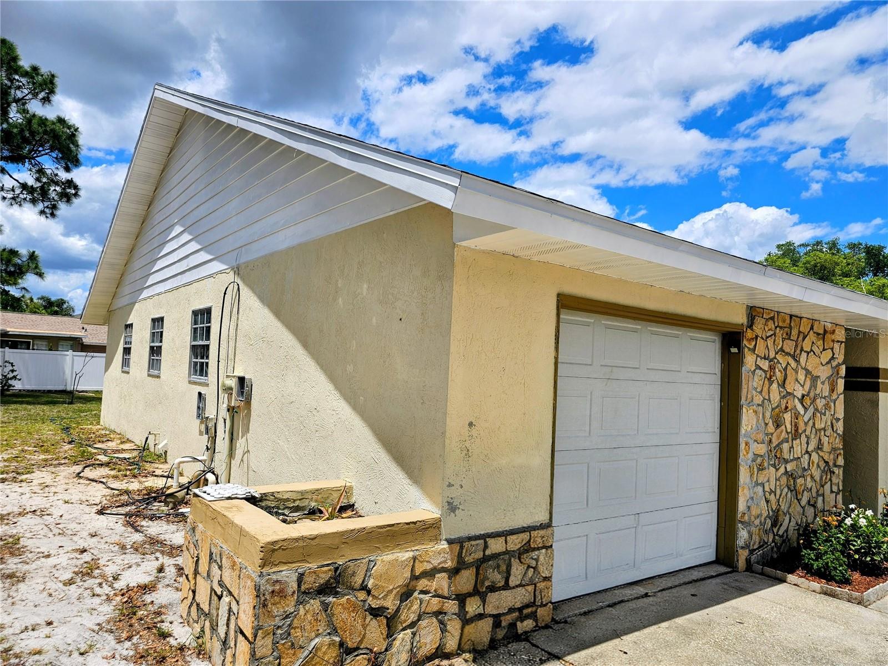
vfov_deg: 58.9
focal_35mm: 23
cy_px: 333
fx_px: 590
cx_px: 444
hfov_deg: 73.9
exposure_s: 1/1628
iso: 10
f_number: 1.7
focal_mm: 6.3
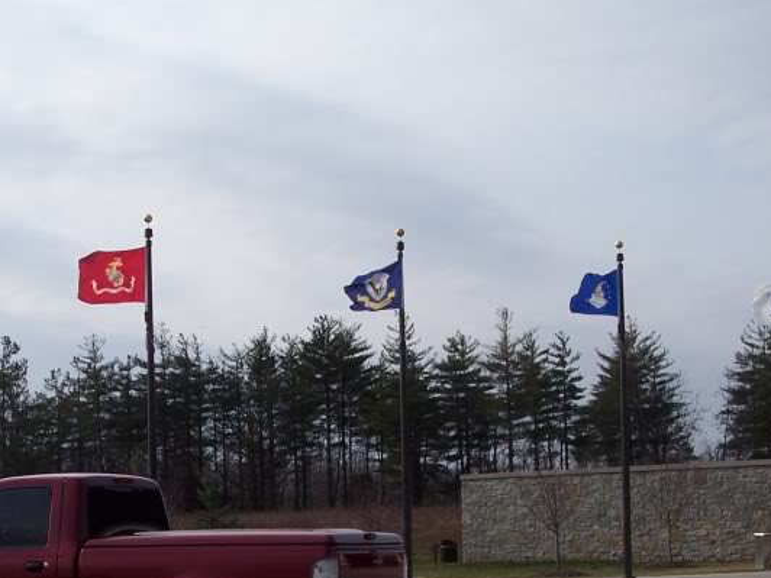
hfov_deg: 26.0
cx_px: 325
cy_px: 507
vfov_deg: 19.3
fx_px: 1670
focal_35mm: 75
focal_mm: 8
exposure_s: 1/750
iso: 100
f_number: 5.6
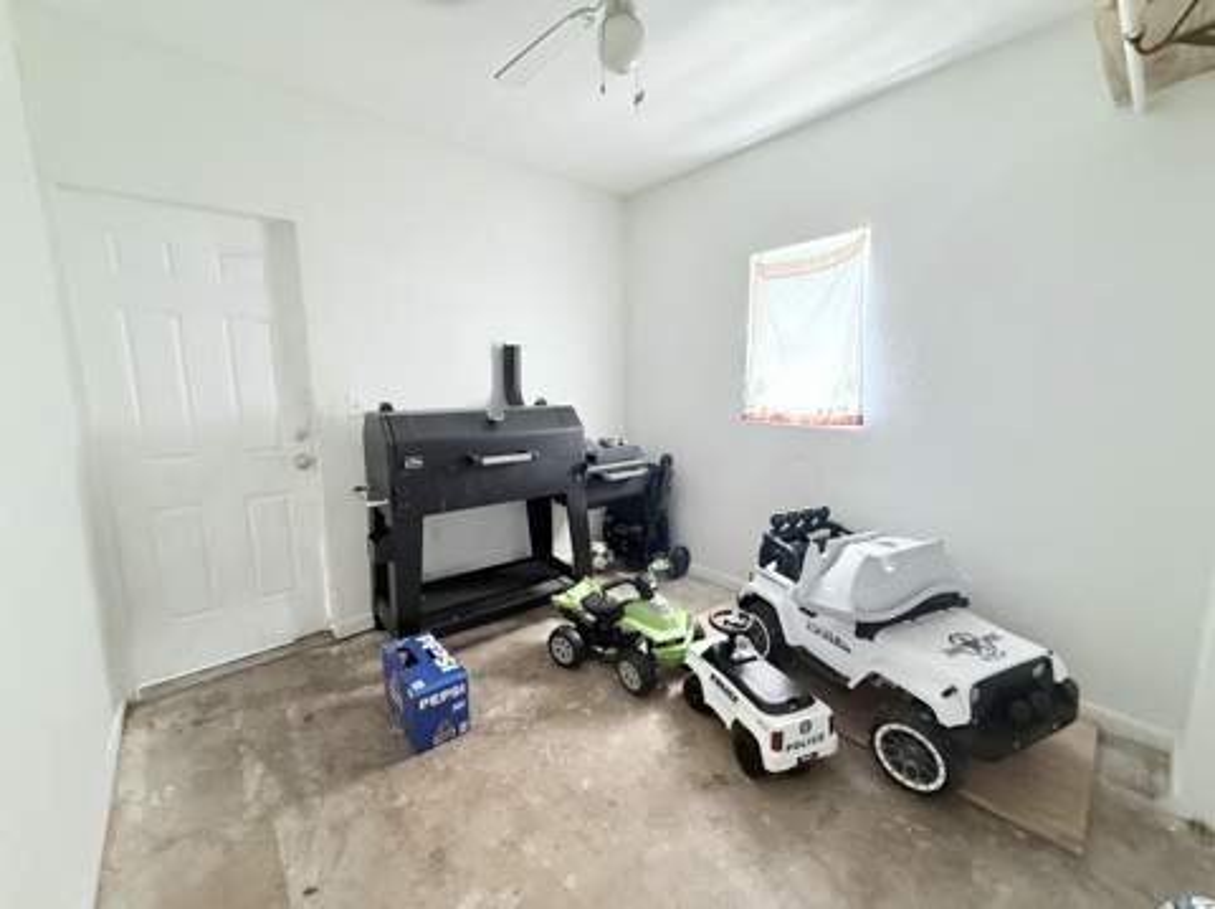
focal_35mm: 14
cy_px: 454
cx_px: 608
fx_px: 491
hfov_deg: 102.1
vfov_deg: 85.6
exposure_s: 1/60
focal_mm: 2.22
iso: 640
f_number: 2.2
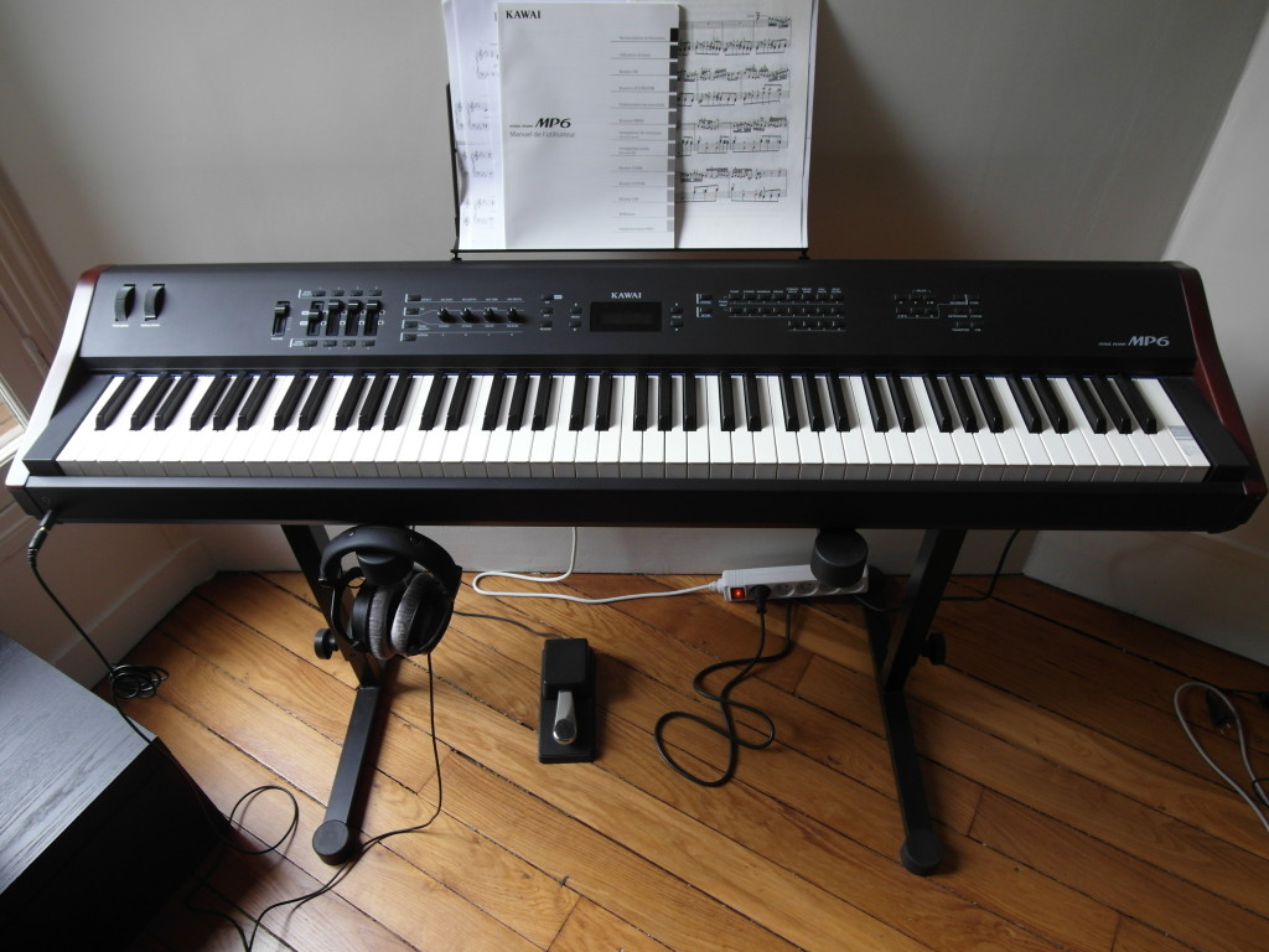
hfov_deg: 71.6
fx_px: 880
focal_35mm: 24
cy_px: 476
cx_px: 634
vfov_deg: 56.8
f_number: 2.5
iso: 100
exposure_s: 1/45
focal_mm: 5.2
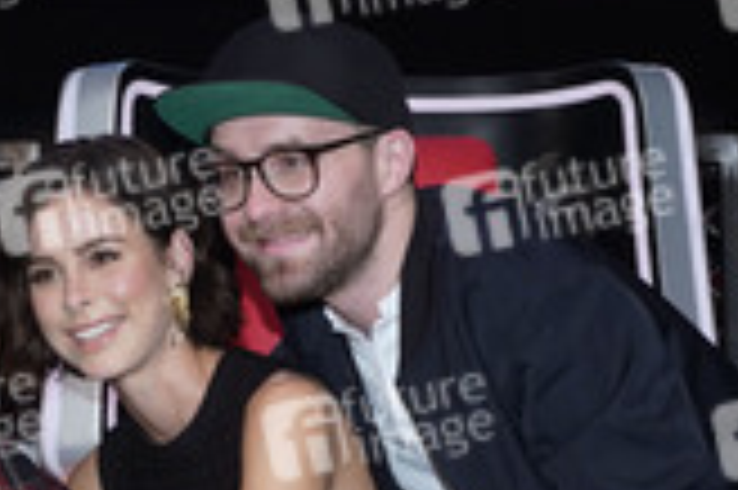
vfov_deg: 10.5
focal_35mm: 129
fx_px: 2642
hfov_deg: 15.6
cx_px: -11
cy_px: 539
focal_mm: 47
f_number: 8
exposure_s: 1/60
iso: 640
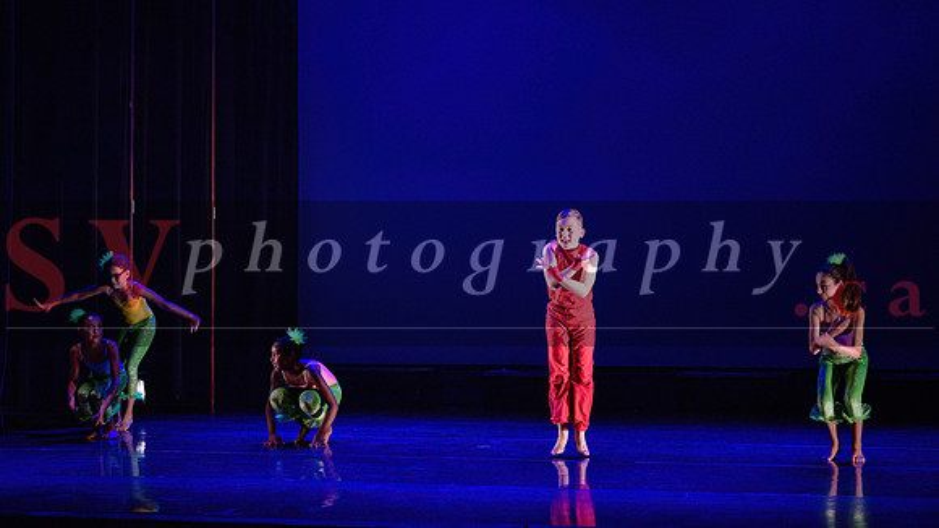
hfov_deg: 23.6
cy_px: 205
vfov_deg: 13.4
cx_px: 439
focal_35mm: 90
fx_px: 2251
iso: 1600
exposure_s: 1/200
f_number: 2.8
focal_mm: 80
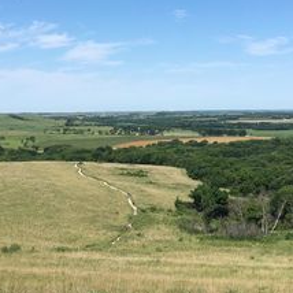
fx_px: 575
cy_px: 120
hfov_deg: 28.6
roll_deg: +1.8
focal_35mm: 60
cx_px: 145
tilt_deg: +0.3
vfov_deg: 28.6
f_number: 2.2
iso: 25
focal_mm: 4.15
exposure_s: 1/1972
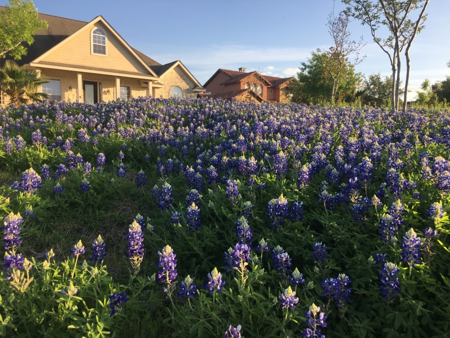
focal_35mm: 29
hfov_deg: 61.7
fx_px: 377
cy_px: 169
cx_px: 225
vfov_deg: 48.2
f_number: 2.2
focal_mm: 4.15
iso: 25
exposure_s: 1/561
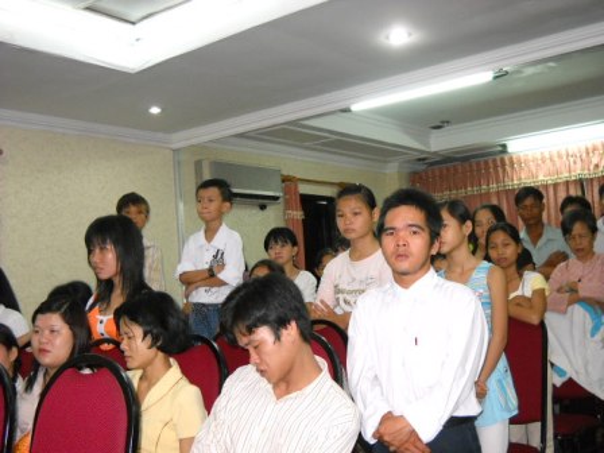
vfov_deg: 30.3
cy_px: 226
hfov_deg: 39.7
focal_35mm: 48
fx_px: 838
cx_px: 302
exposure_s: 1/30
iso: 400
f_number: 3.3
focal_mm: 7.88
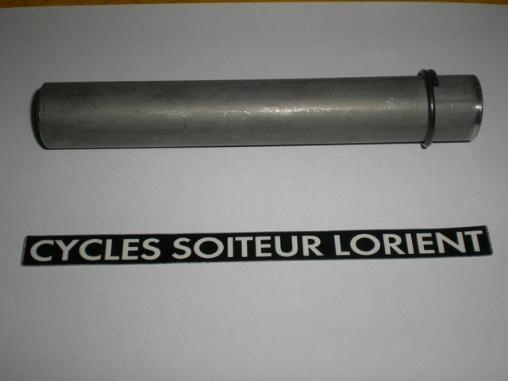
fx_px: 646
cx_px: 254
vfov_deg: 32.9
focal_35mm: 44
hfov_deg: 42.9
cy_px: 190
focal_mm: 7.4
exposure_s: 1/60
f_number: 4.9
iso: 50
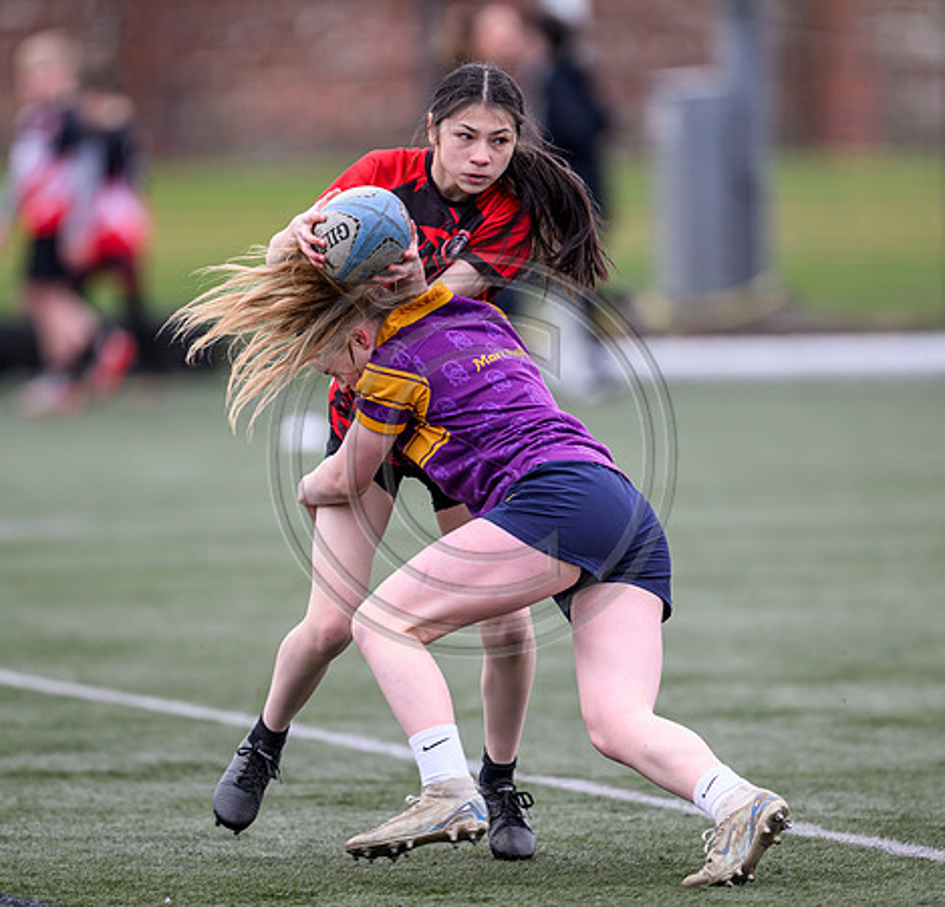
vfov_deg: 3.4
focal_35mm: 499
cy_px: 454
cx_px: 544
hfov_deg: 3.6
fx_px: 15116
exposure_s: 1/1250
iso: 500
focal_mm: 400
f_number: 3.2
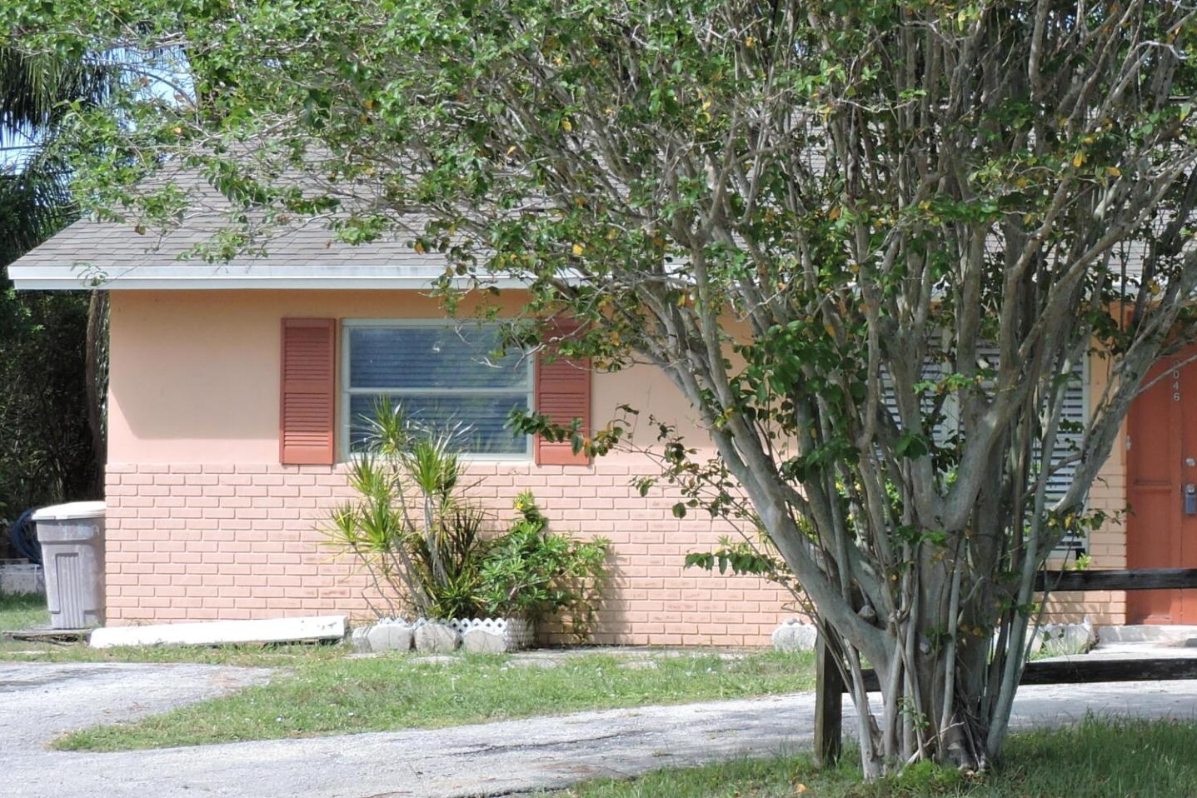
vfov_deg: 14.0
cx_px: 1099
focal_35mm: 98
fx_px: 3258
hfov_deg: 20.4
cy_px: 436
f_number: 3.5
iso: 100
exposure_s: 1/400
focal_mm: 8.4
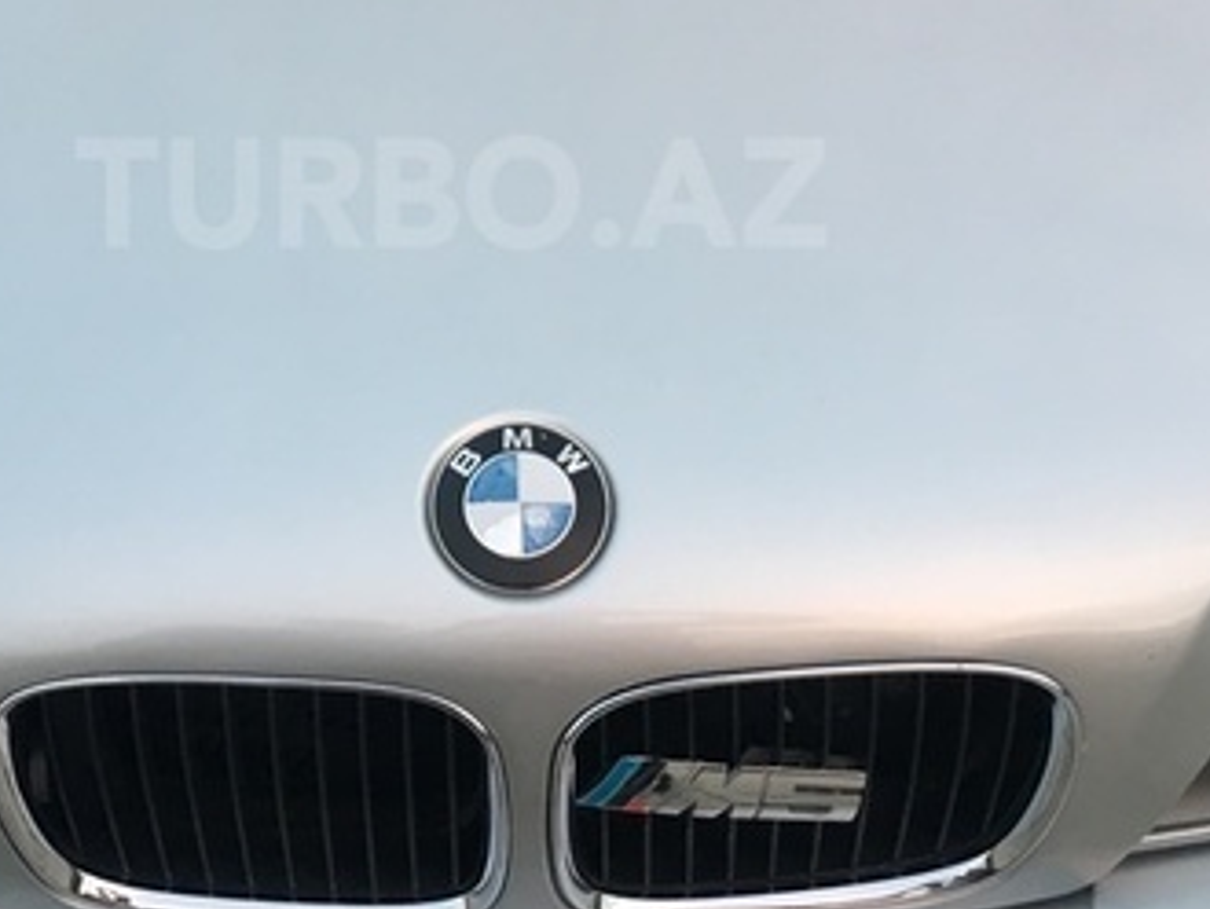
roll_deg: +1.0
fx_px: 2029
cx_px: 451
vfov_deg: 24.9
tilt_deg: -33.4
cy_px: 192
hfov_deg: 33.0
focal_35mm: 58
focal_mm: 4.15
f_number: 2.2
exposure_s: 1/33
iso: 80
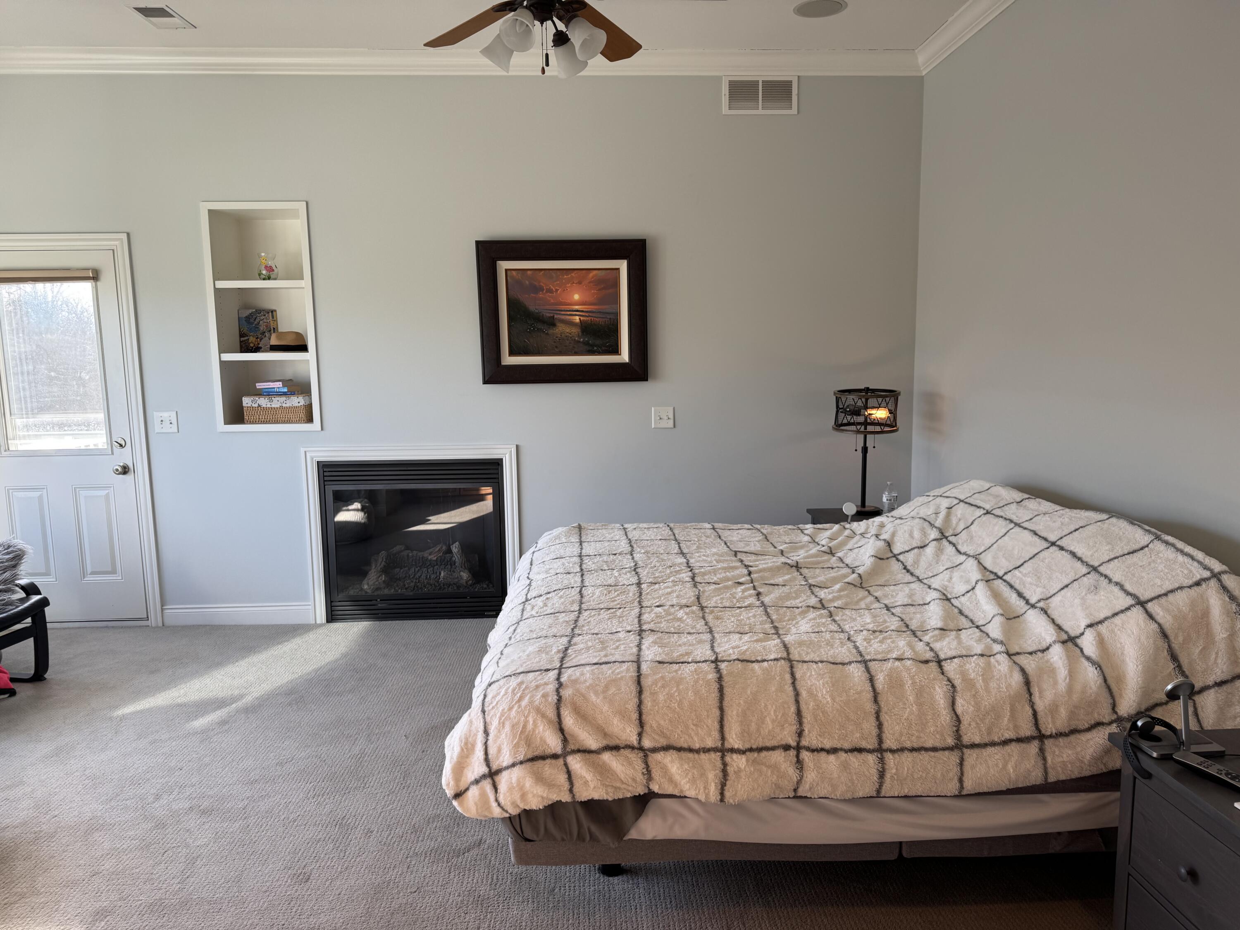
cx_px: 620
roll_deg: +1.0
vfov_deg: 56.8
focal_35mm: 24
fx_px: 860
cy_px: 465
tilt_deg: -8.2
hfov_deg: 71.6
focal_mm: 6.76
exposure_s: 1/120
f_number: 1.78
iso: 64
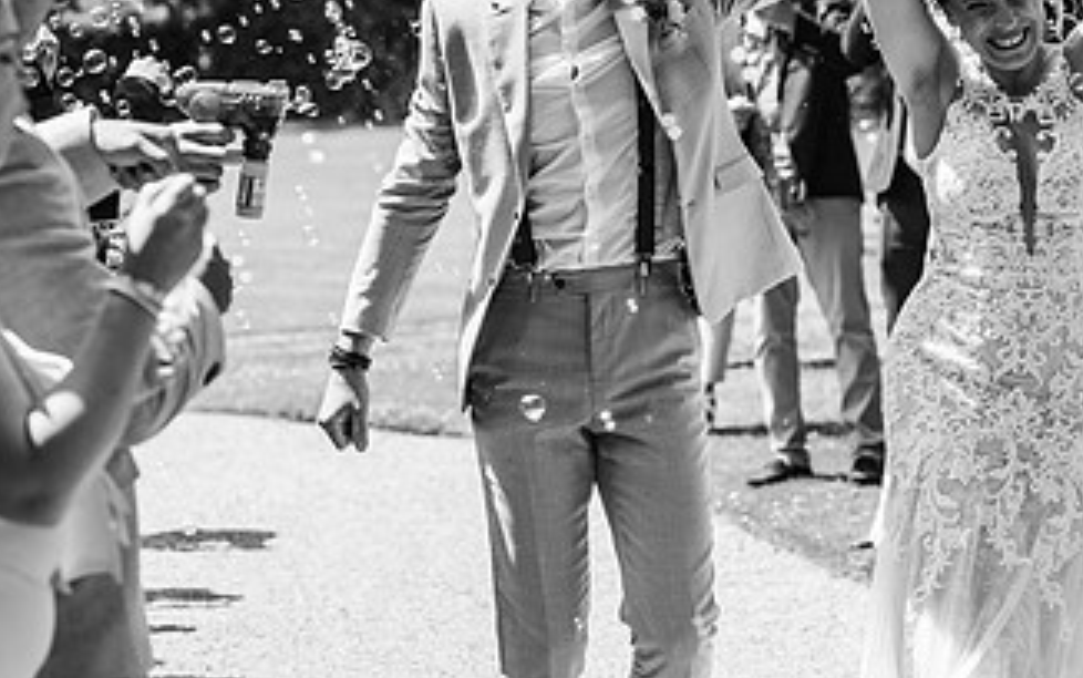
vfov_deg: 8.5
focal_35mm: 154
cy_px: 40
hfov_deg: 13.5
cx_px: 804
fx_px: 4547
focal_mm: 85
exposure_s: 1/800
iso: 100
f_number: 4
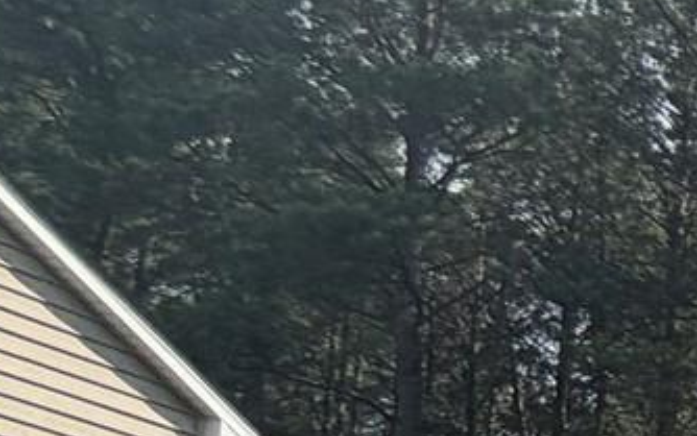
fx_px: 1729
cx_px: 2108
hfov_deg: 11.4
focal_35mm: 91
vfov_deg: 12.2
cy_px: 949
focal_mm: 2.22
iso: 32
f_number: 2.2
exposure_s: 1/770
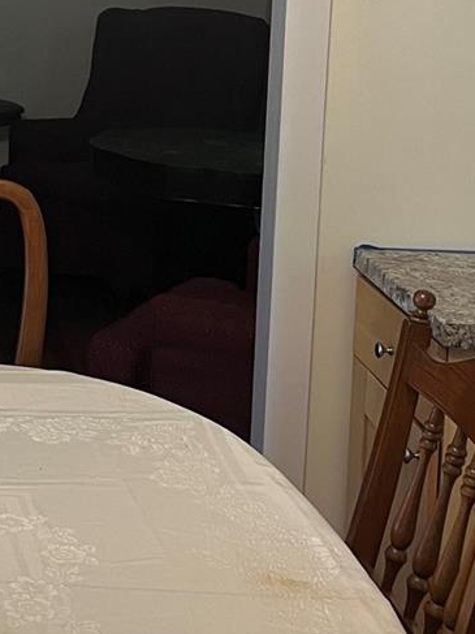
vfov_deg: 23.0
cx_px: -150
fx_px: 1501
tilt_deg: -1.7
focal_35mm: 82
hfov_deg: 16.9
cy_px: 27
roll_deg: -1.4
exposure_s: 1/60
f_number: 1.5
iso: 80
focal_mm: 5.7
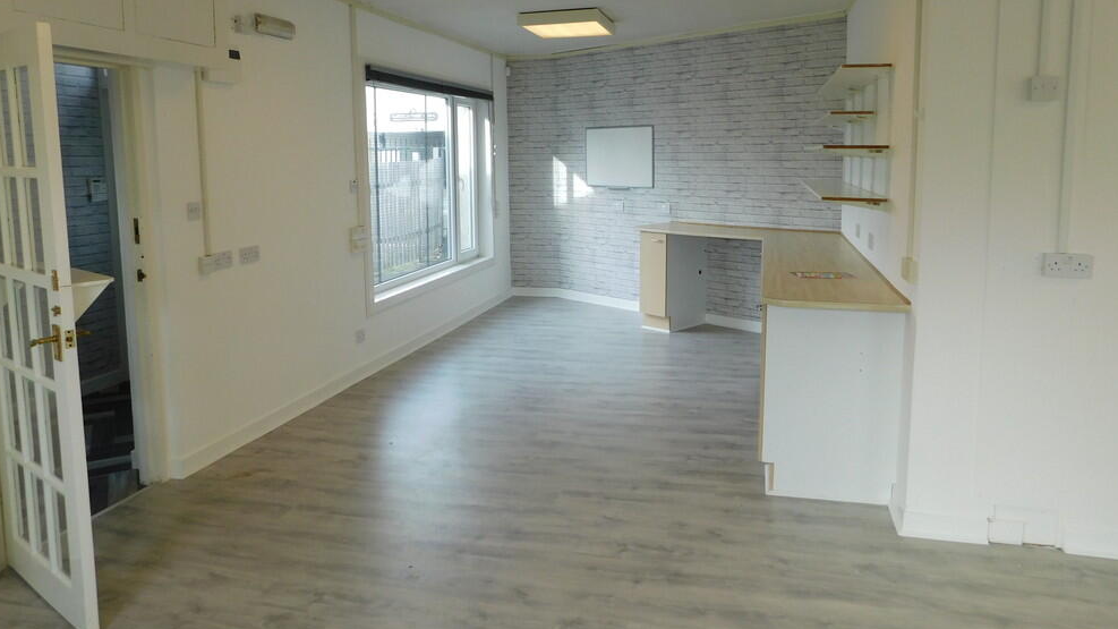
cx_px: 570
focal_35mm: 26
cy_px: 244
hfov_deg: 71.9
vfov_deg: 44.1
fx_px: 771
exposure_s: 1/100
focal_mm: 4
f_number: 3
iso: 125
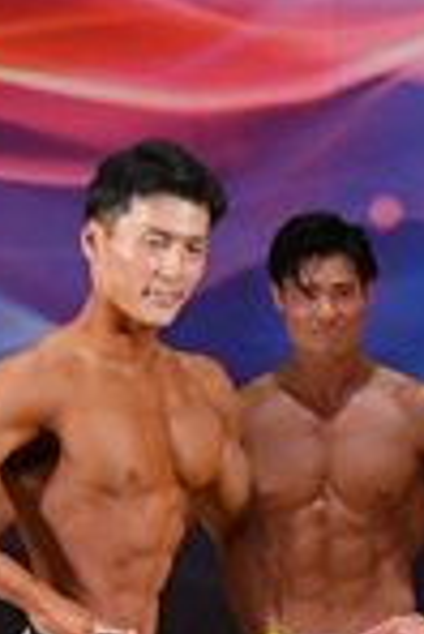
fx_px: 12689
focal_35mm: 720
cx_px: 1116
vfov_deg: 2.9
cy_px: 724
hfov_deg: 1.9
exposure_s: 1/400
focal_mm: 92
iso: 3200
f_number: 5.6
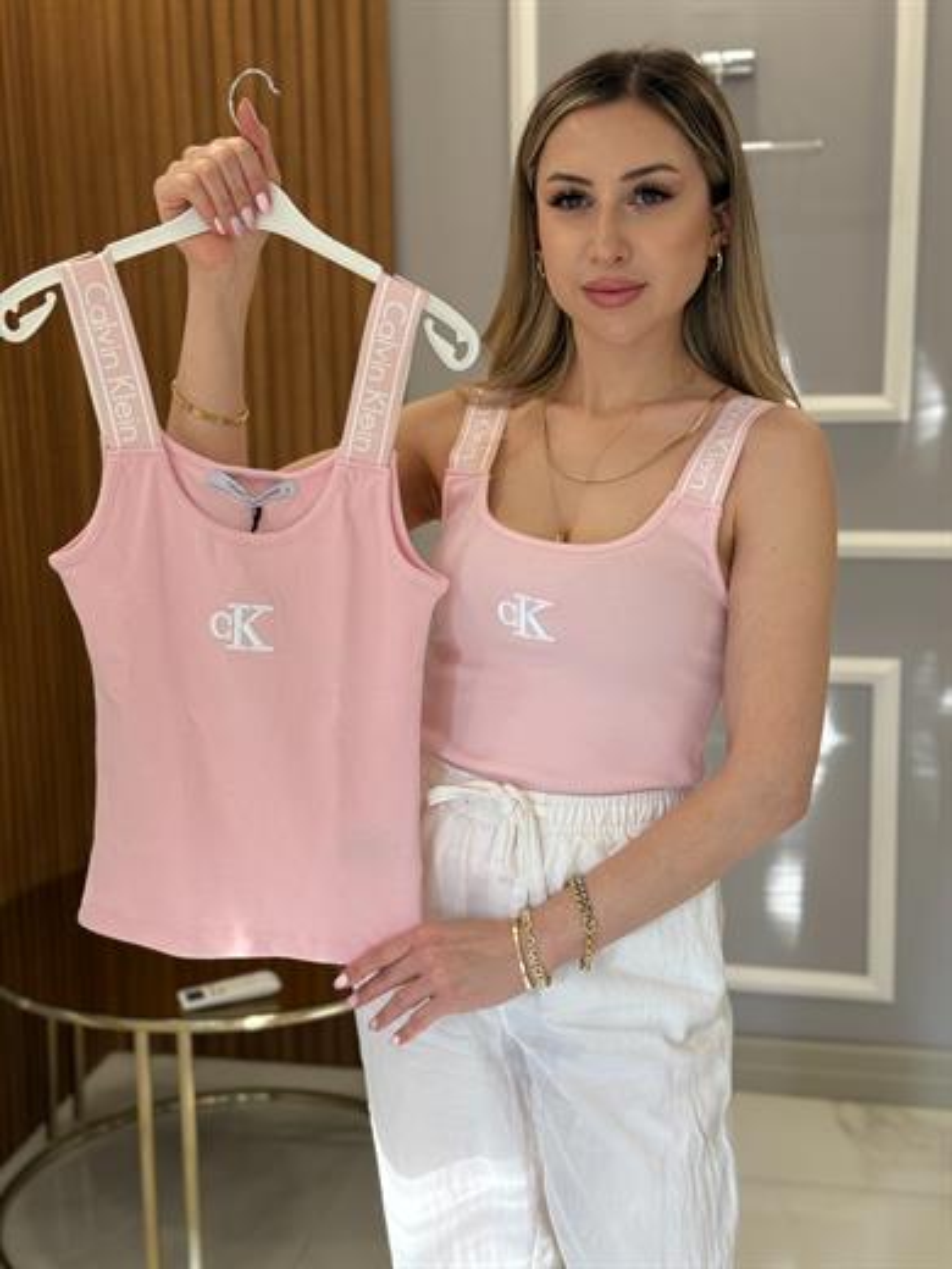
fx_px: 1760
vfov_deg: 39.7
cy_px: 634
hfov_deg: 30.3
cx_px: 476
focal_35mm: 48
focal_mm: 6.76
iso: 125
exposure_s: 1/243
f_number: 1.78
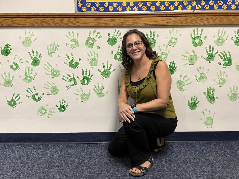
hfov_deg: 55.3
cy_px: 78
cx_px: 120
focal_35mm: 33
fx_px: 228
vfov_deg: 42.9
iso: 250
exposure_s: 1/60
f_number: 1.78
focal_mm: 6.76
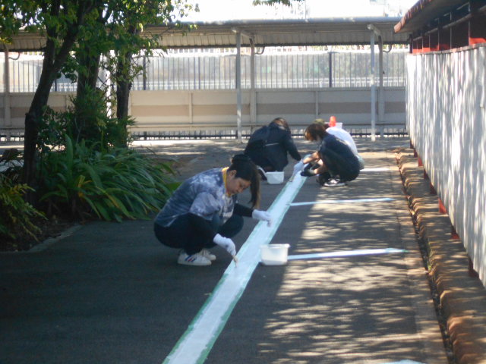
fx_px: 1825
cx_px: 243
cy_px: 182
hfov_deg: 15.2
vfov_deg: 11.4
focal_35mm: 130
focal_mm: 23
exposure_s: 1/250
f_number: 6.5
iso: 450
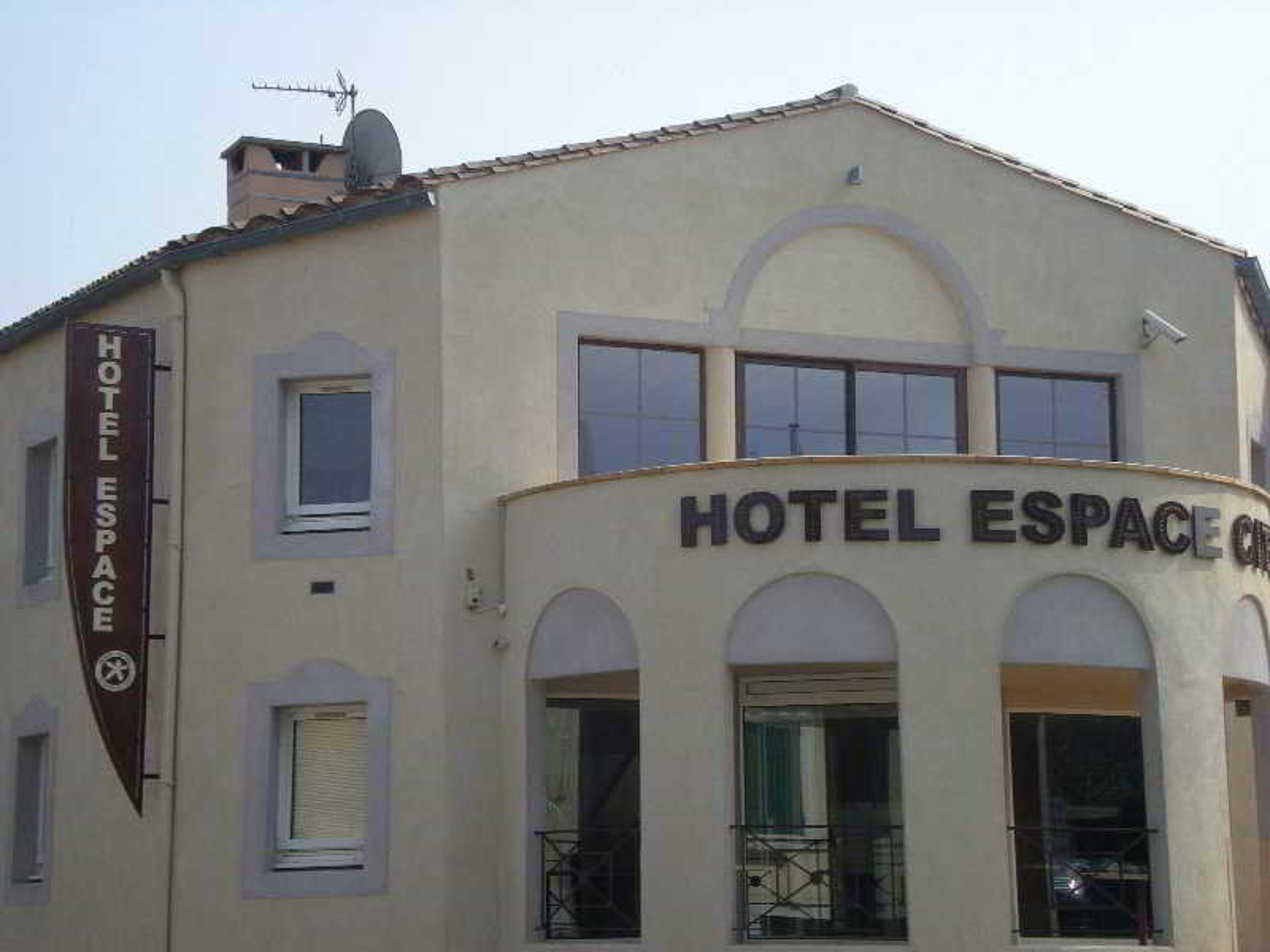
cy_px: 476
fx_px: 2715
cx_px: 635
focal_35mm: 74
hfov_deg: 26.3
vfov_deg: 19.9
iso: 50
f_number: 6.5
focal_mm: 12.3
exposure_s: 1/181
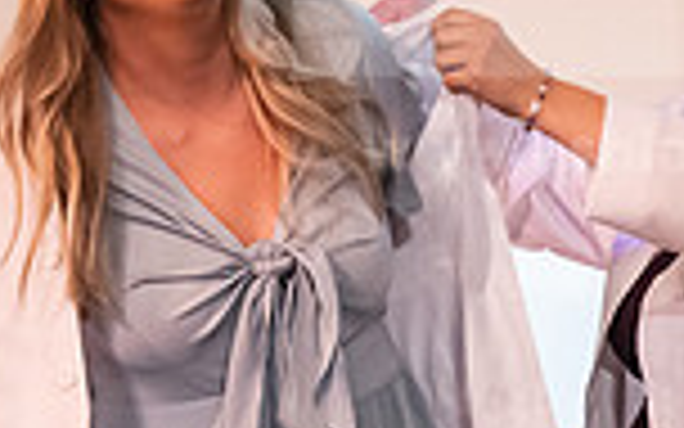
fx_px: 12322
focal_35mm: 661
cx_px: 158
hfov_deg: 3.2
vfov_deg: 2.0
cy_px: 246
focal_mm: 170
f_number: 3.2
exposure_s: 1/200
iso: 4000
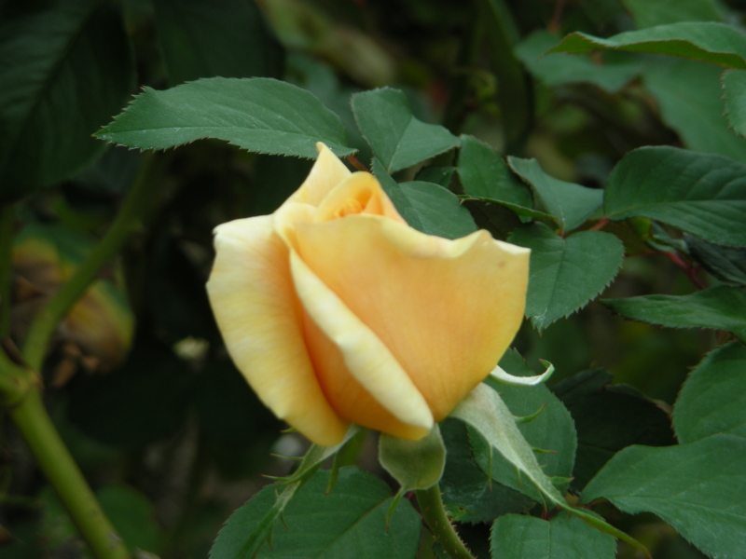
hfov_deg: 13.3
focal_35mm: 148
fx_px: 3190
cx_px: 373
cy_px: 280
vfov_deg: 10.0
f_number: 4
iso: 50
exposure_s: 1/168
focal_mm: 24.7
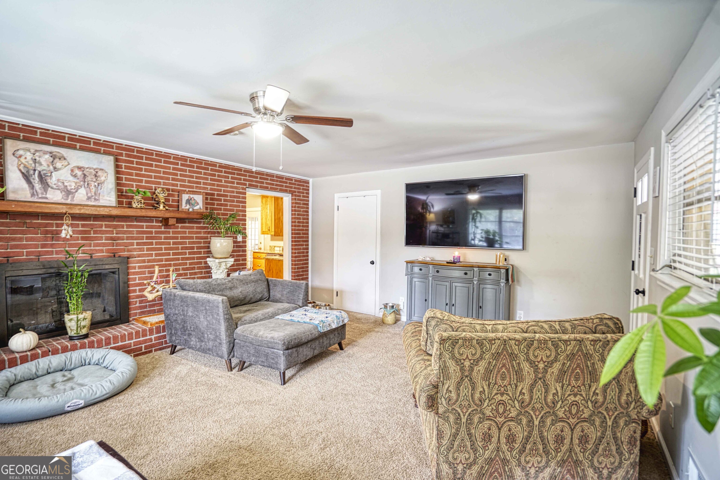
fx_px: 320
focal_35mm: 16
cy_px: 240
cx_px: 360
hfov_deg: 96.7
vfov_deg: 73.7
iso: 100
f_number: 4
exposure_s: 1
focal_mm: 16
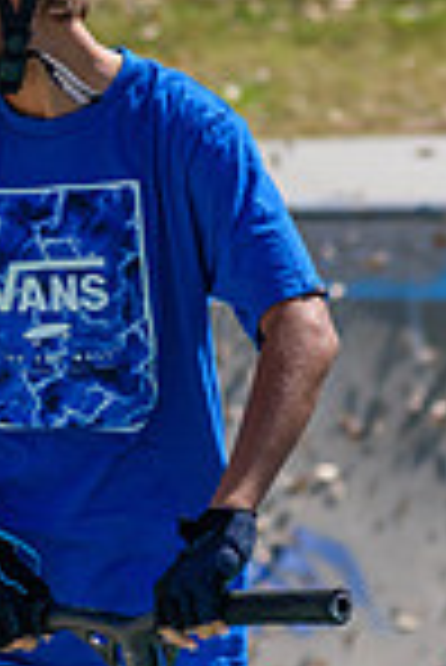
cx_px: 81
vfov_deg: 2.7
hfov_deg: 1.8
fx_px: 13941
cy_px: 540
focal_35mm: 752
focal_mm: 165
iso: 250
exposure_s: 1/2000
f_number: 5.6
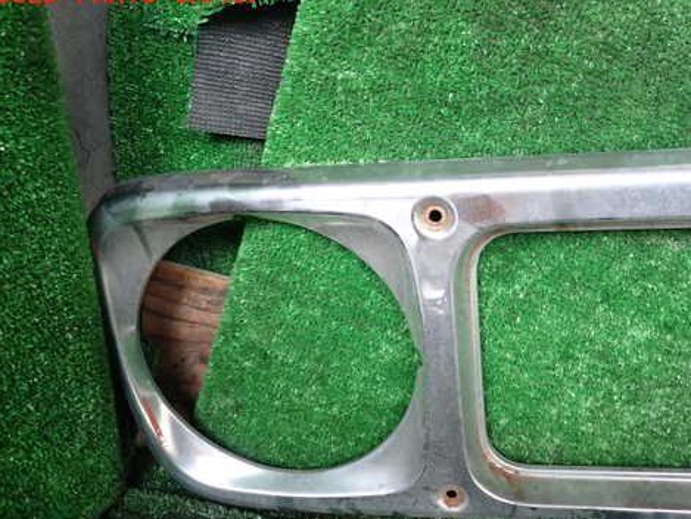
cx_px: 429
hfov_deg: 56.2
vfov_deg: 44.0
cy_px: 307
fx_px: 639
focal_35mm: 32
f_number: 2
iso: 320
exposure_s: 1/30
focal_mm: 4.5
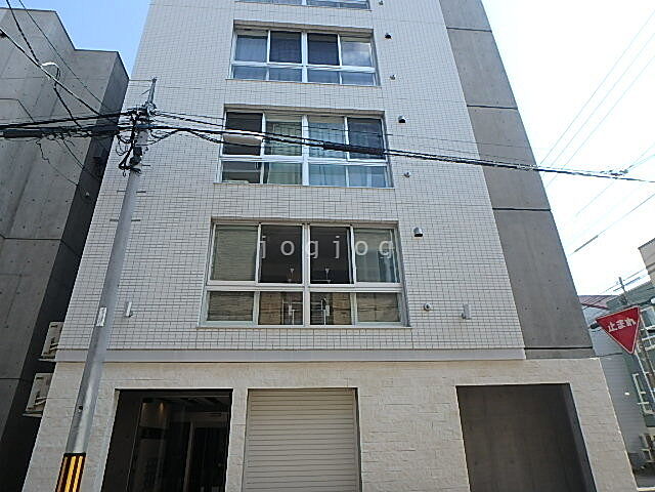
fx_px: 397
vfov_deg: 63.4
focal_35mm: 21
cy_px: 246
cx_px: 328
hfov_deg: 79.0
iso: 125
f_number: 3.5
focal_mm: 3.7
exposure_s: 1/500
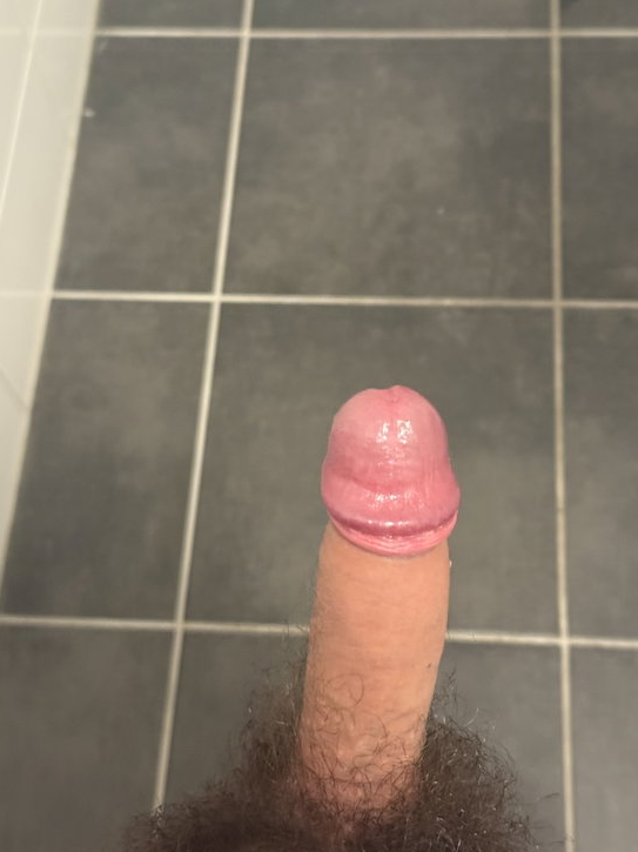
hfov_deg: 27.5
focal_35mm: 53
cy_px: 407
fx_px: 1304
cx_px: 322
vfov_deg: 36.2
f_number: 1.78
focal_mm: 6.76
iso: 500
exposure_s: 1/25
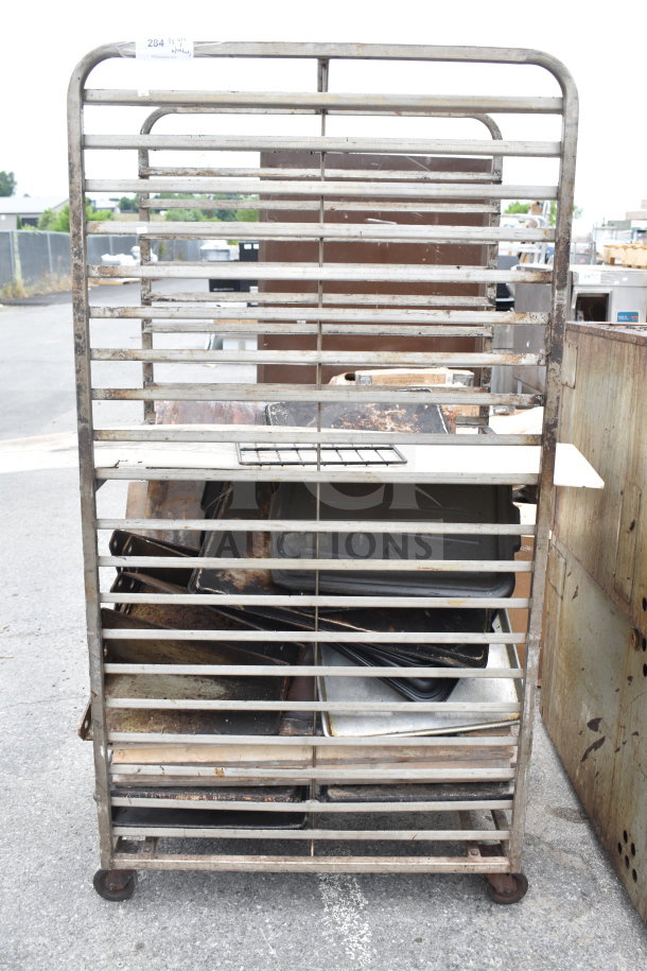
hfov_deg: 38.4
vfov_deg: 55.1
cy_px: 486
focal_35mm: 34
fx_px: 930
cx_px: 324
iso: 200
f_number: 5.6
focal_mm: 23
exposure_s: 1/125
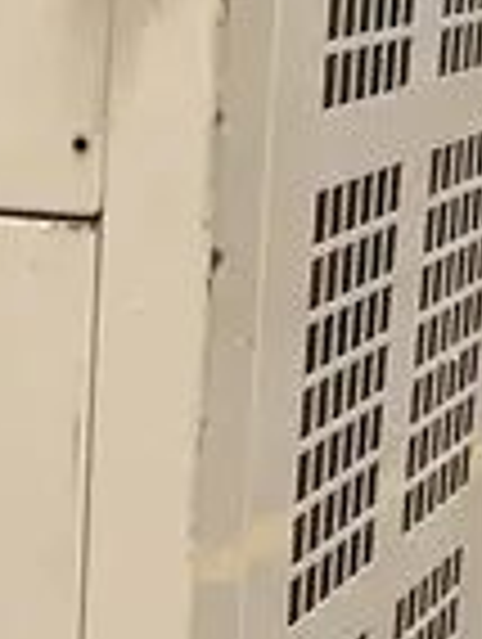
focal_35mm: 134
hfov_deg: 10.6
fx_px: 2480
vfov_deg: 14.6
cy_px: 524
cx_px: -311
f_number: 1.6
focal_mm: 4.2
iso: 400
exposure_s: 1/60
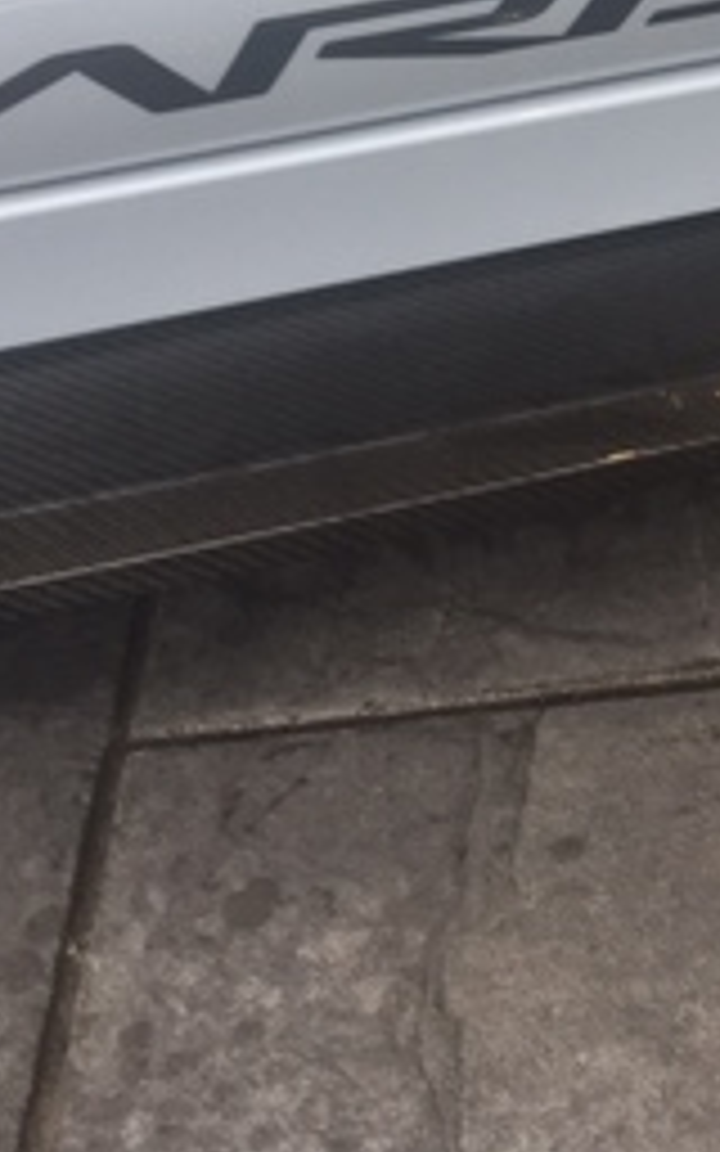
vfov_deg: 25.9
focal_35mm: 77
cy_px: 104
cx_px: 954
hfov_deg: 16.0
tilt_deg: -28.7
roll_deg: -0.1
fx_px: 2417
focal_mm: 4.15
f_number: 2.2
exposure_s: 1/120
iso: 40
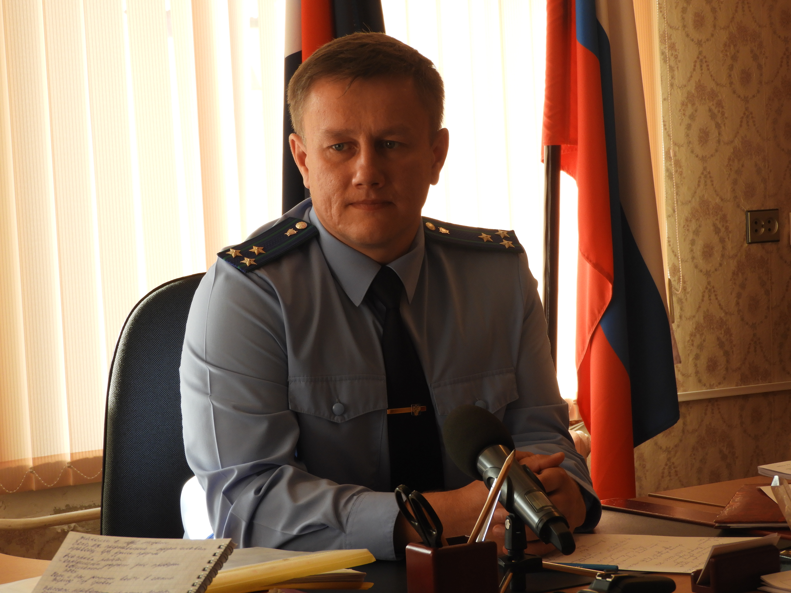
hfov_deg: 20.7
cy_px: 296
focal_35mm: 95
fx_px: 2171
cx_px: 396
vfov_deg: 15.6
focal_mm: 17
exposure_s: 1/60
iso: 125
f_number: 4.8
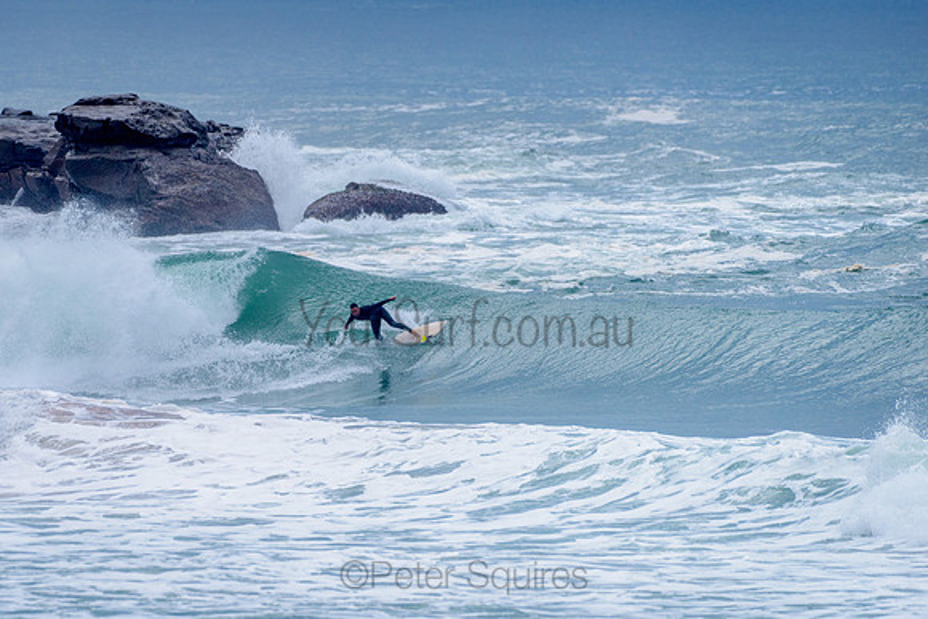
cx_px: 343
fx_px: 16360
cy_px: 330
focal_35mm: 635
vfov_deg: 2.2
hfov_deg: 3.2
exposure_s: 1/2000
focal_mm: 500
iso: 220
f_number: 5.6
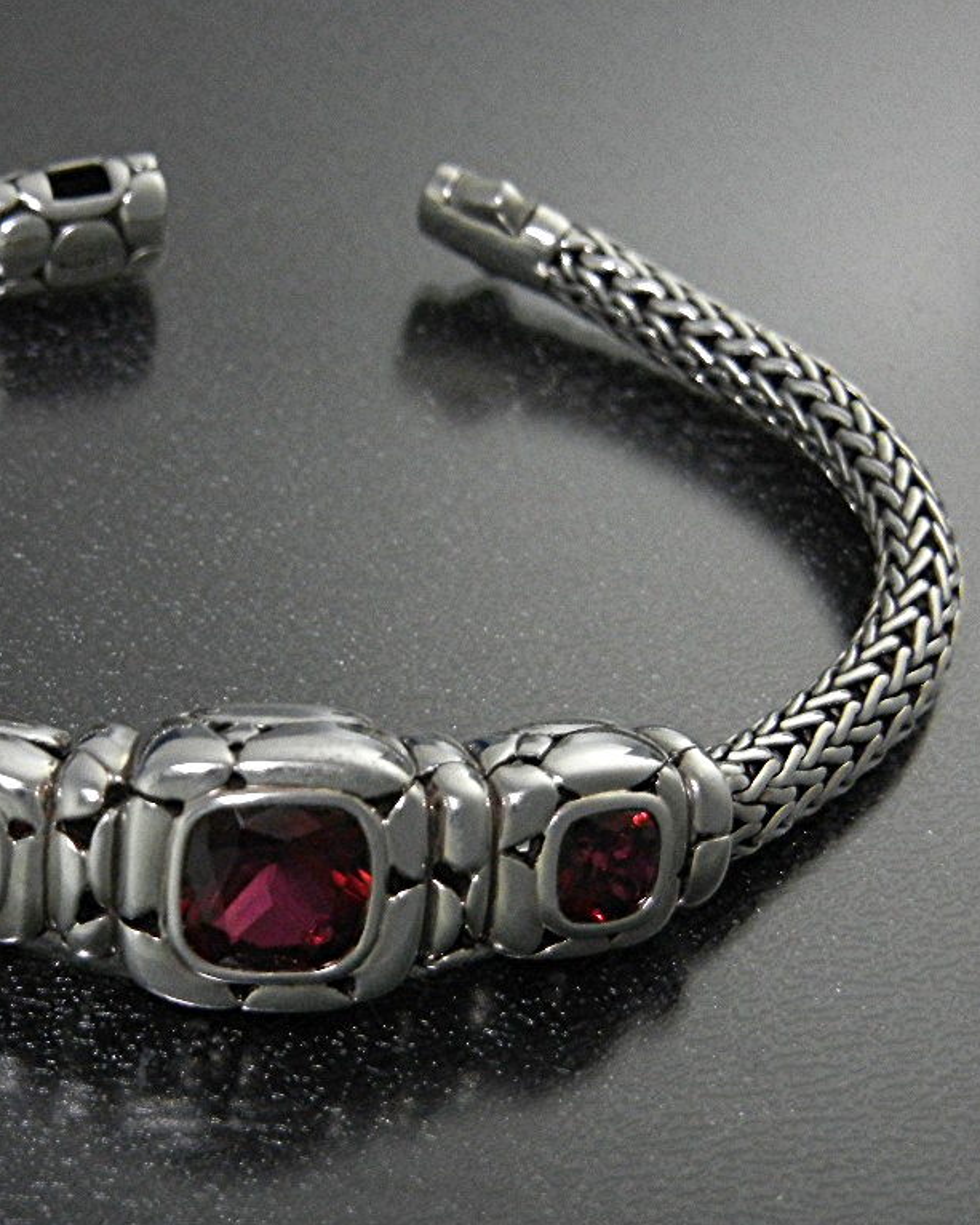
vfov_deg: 24.7
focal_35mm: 77
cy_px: 612
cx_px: 253
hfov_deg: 19.8
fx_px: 2791
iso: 800
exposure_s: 1/30
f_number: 8
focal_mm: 10.6
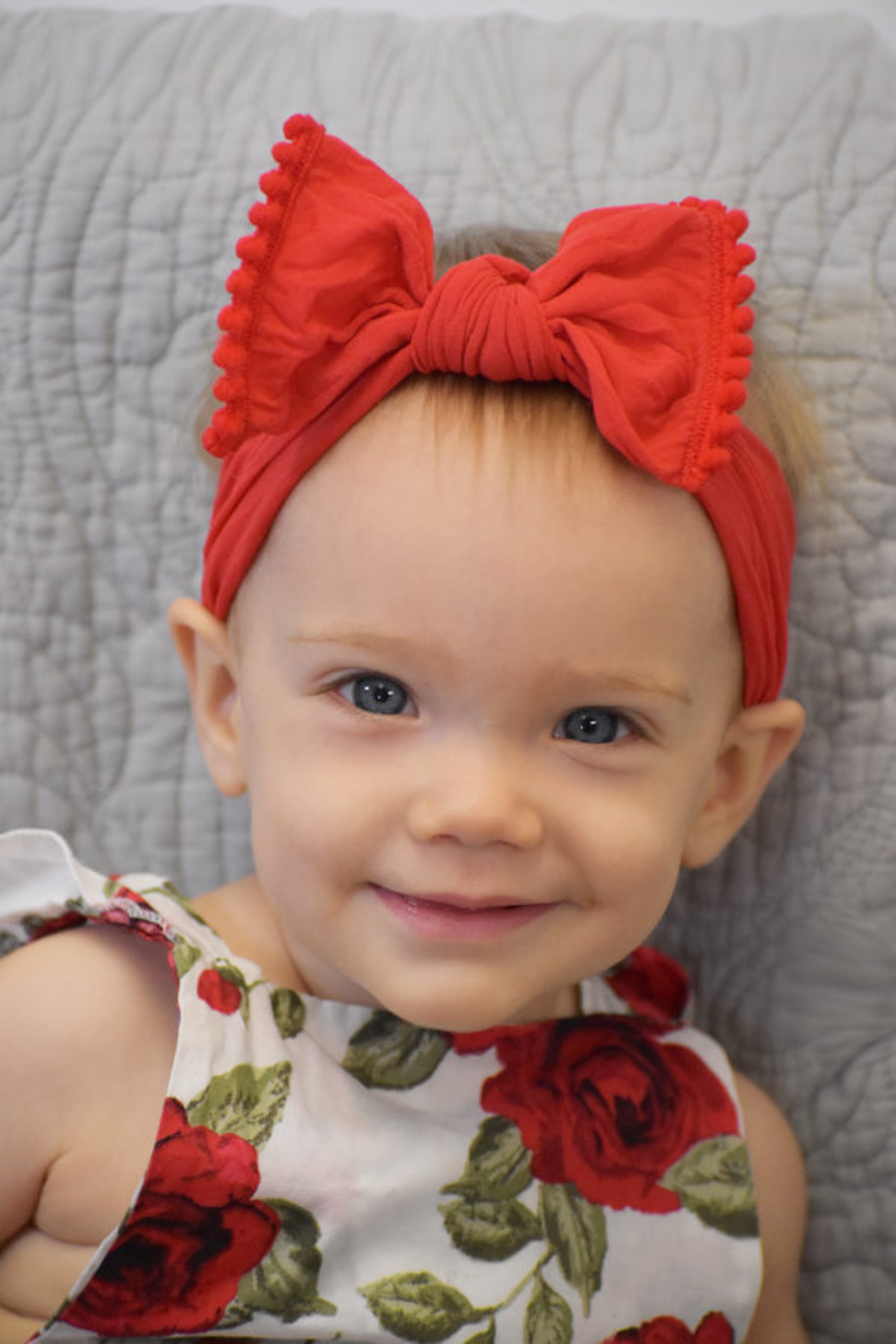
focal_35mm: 225
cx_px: 448
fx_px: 8399
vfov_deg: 9.1
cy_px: 672
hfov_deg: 6.1
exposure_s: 1/500
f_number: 5
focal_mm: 150
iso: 2200
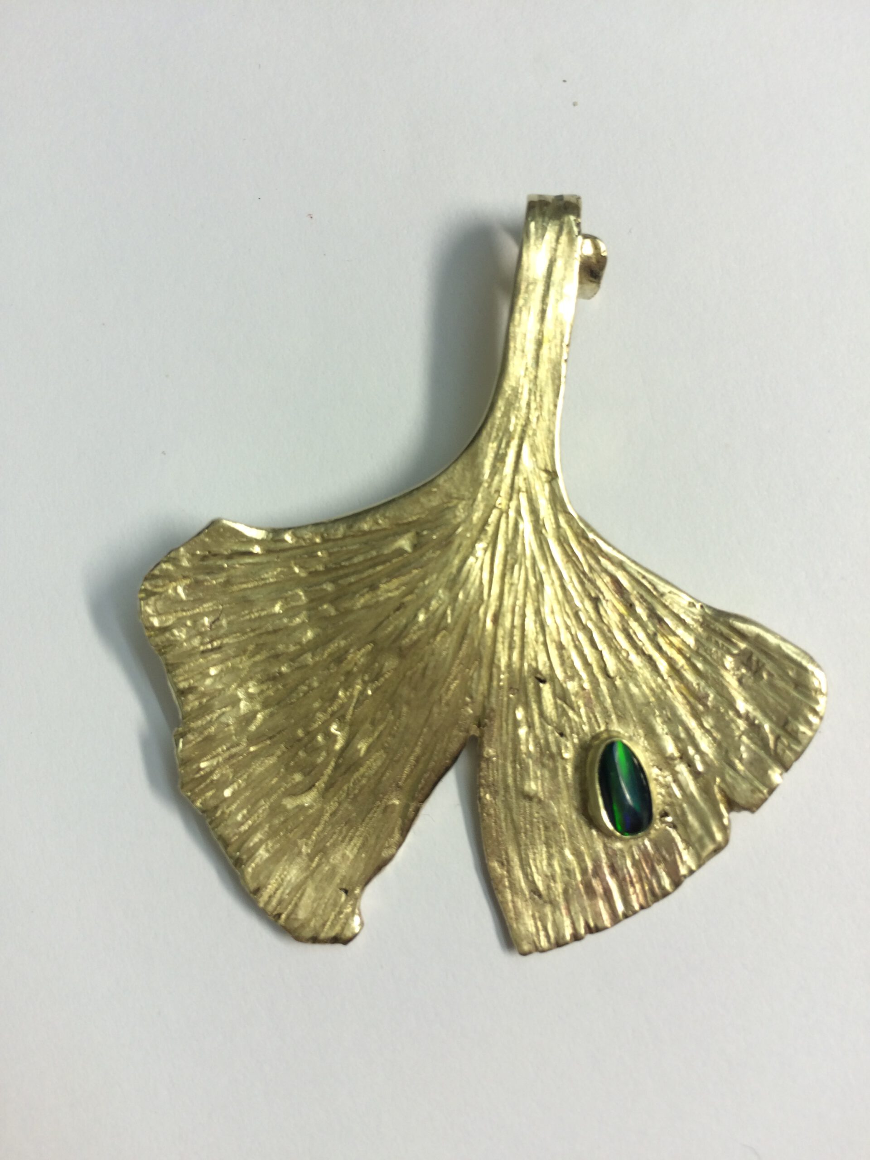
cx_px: 435
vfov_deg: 61.7
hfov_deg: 48.2
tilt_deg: -86.6
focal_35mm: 29
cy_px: 580
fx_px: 972
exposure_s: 1/50
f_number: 2.2
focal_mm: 4.15
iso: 32
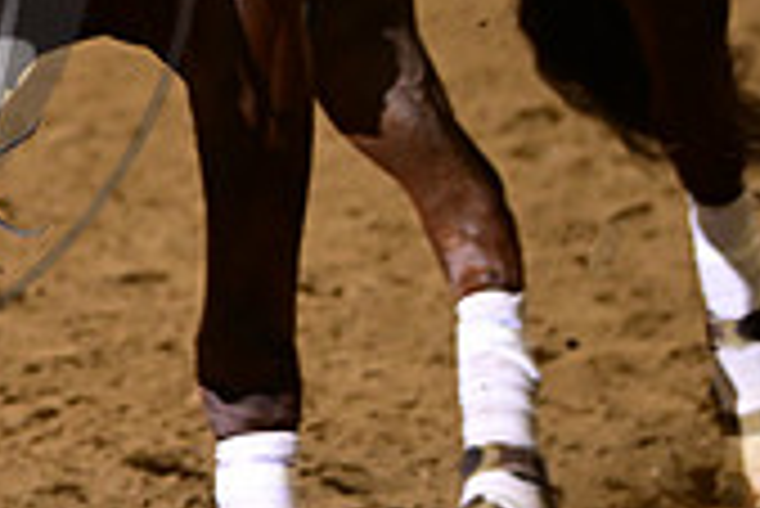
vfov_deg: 3.9
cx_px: -333
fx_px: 7395
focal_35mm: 350
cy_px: -92
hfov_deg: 5.8
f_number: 4
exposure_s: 1/200
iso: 2000
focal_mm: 102
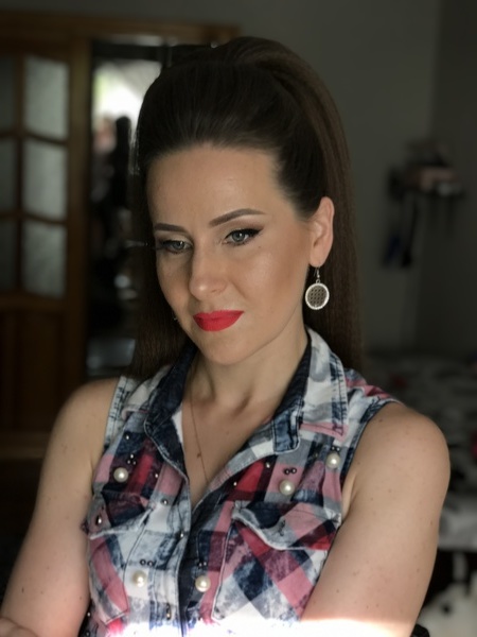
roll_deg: -3.0
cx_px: 238
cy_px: 318
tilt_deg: -10.4
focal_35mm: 57
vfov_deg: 33.8
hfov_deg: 25.7
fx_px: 1047
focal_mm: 6.6
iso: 64
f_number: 2.8
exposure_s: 1/50
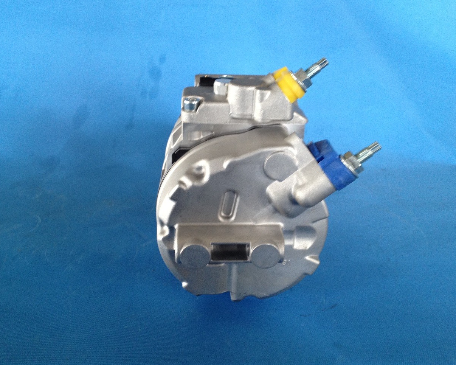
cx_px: 223
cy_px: 183
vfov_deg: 40.1
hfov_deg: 49.1
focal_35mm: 37
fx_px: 499
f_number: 2.4
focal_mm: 4.28
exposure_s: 1/20
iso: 125
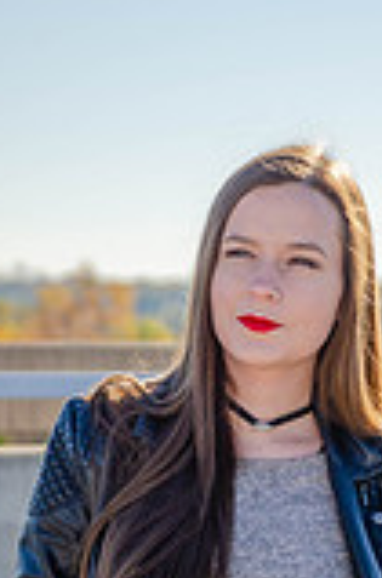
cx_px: 284
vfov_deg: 9.6
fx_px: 3396
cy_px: 731
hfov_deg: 6.4
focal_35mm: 212
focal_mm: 50
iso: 100
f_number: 2.8
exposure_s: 1/2000
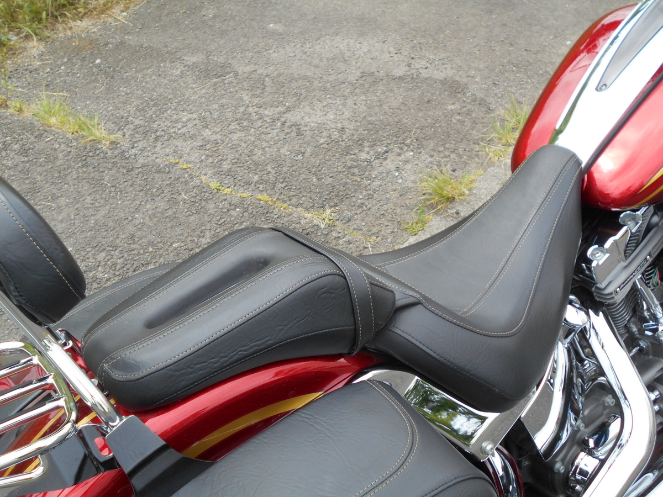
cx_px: 332
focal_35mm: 39
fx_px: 747
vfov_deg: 36.8
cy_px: 248
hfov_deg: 47.9
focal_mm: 6.7
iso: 100
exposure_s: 1/250
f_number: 3.9
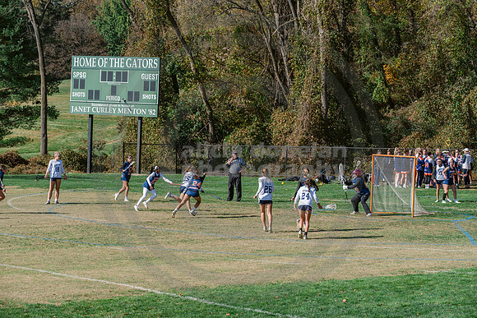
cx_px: 239
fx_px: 1458
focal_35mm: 110
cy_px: 159
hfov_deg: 18.6
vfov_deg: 12.5
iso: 250
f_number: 6.3
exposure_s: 1/640
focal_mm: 110
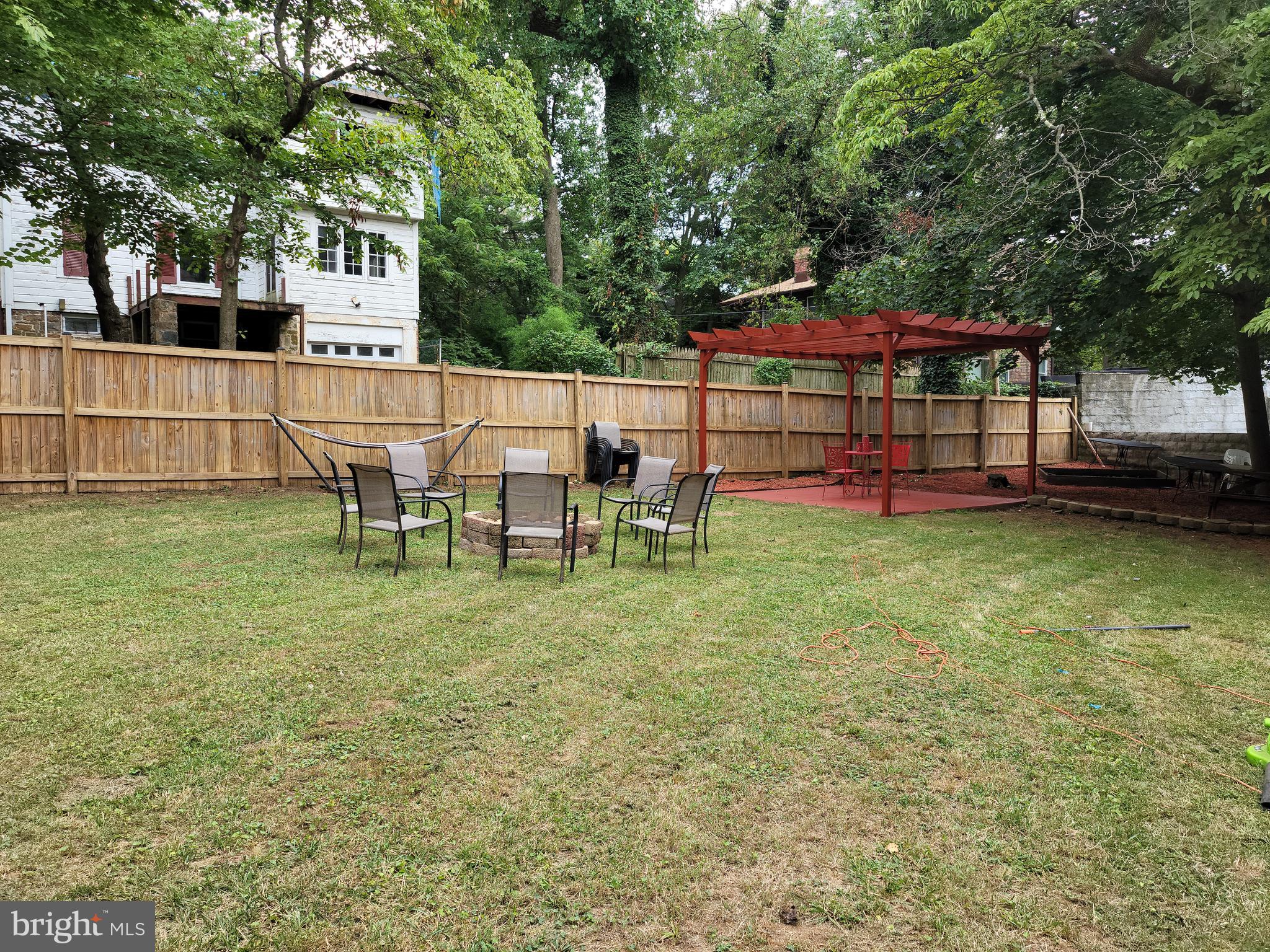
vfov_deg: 54.9
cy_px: 476
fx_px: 917
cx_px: 635
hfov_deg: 69.4
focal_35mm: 25
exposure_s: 1/122
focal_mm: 7
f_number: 1.8
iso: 20
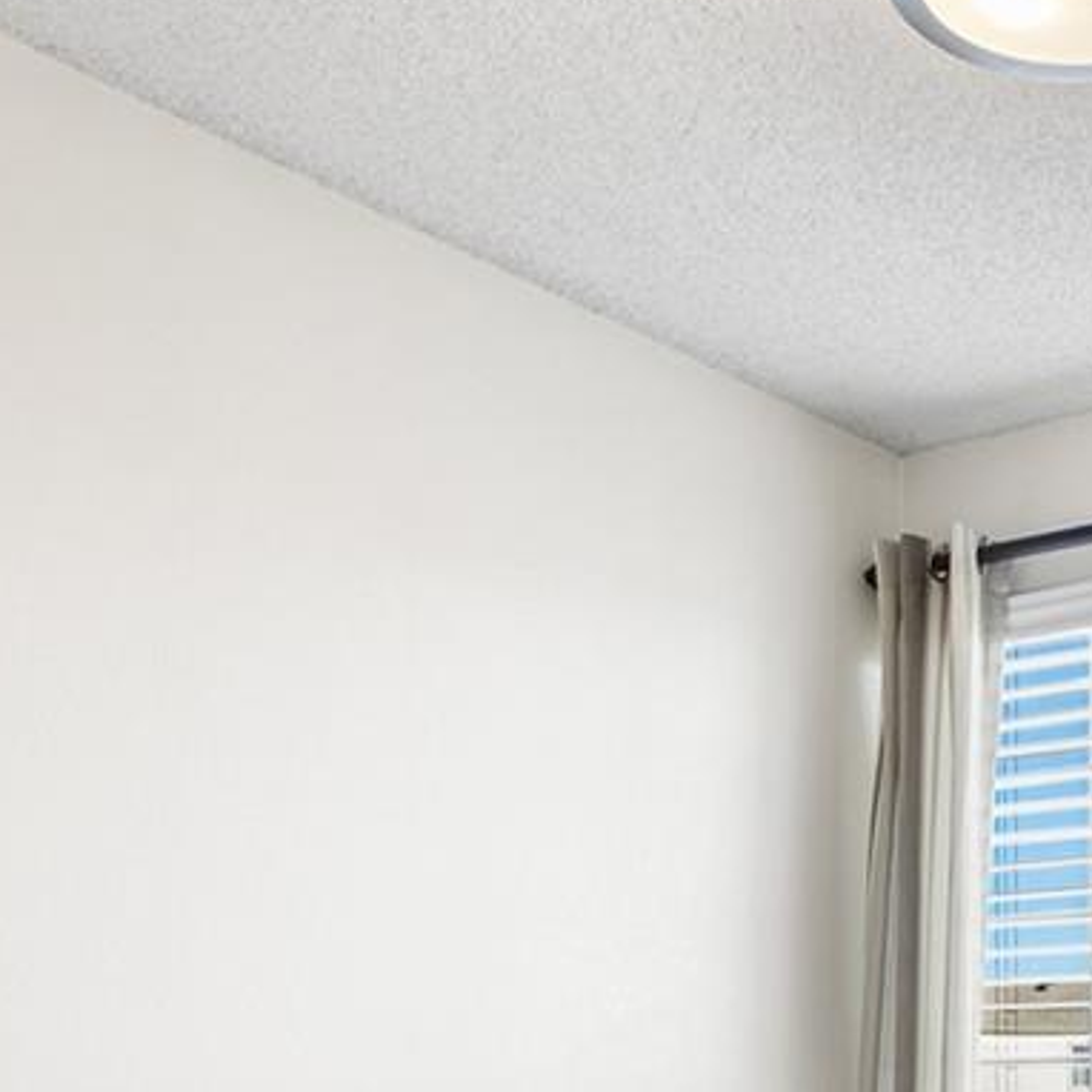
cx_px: 926
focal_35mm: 57
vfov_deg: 27.8
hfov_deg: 29.1
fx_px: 2034
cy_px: 1161
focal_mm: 16
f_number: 8
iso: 200
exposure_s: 1/2.5
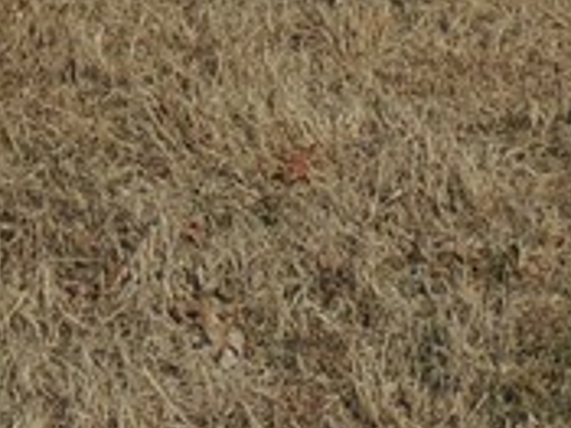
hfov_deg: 11.0
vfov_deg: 7.6
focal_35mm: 176
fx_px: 2901
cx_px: -111
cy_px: -748
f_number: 4.9
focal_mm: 5.3
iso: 100
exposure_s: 1/1600
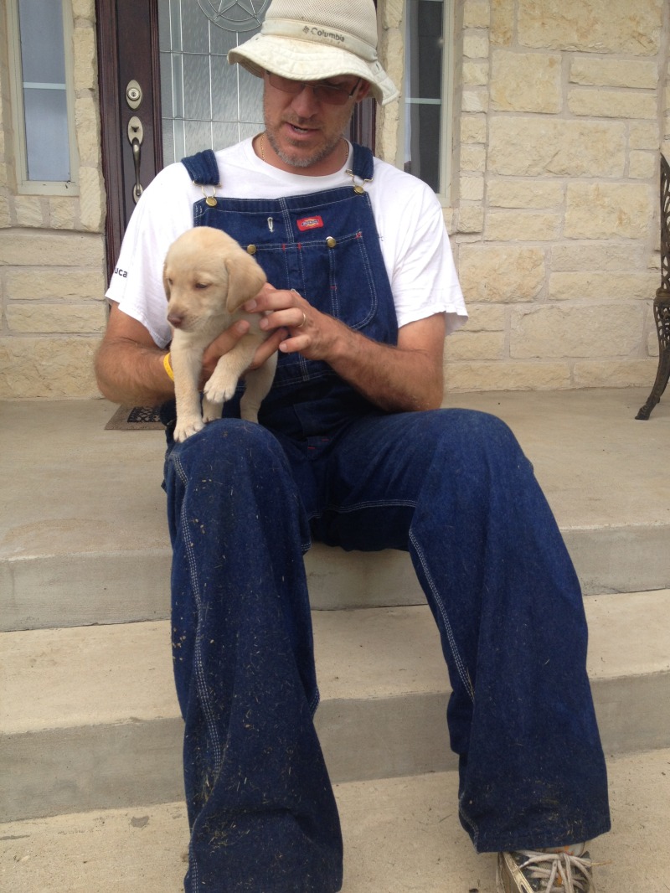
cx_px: 335
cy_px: 446
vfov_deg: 52.6
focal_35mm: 35
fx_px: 903
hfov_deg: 40.7
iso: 50
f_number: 2.4
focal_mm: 4.28
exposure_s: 1/415
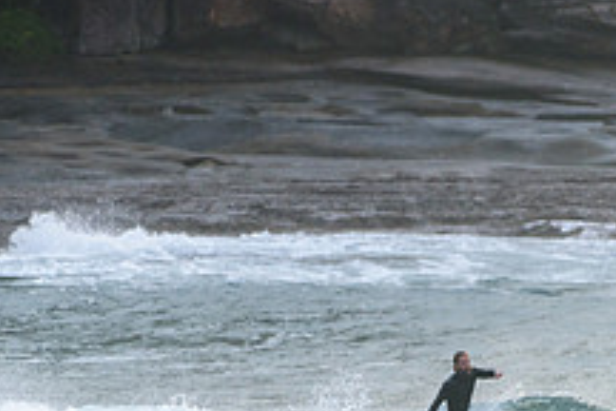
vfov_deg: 1.0
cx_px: 456
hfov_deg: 1.5
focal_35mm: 1351
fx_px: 23115
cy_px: 447
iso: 280
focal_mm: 500
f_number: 5.6
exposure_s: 1/1000
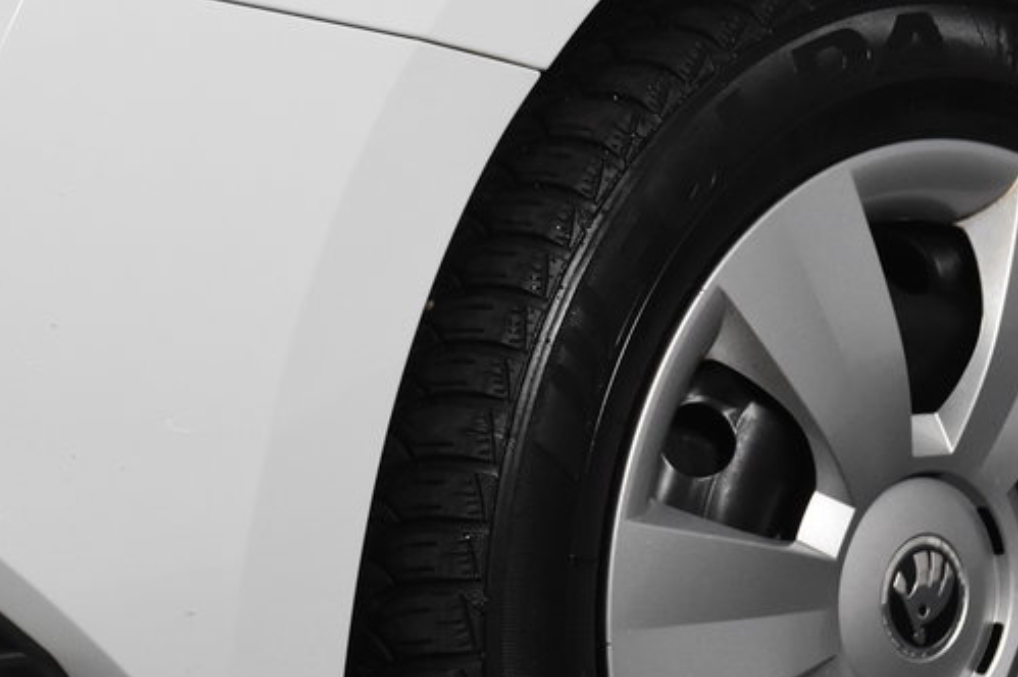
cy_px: 576
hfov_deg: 11.8
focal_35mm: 173
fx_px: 4897
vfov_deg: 7.9
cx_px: 43
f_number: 5.6
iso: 1600
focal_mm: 45
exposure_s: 1/125
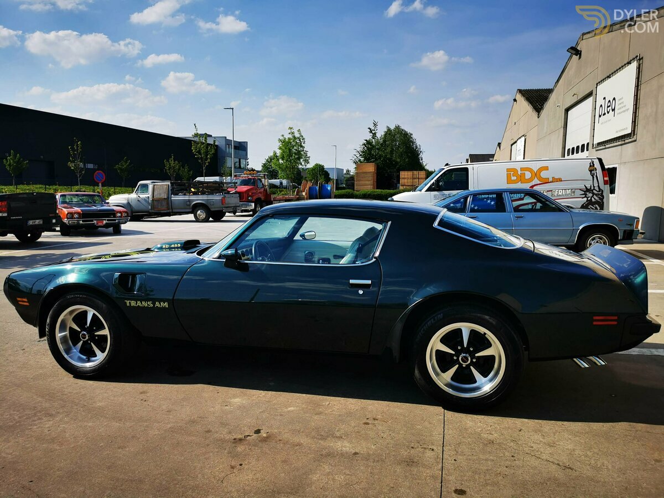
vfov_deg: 51.4
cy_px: 249
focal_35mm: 27
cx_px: 332
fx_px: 518
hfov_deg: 65.3
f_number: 1.6
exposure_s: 1/5051
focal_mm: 5.56
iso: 50
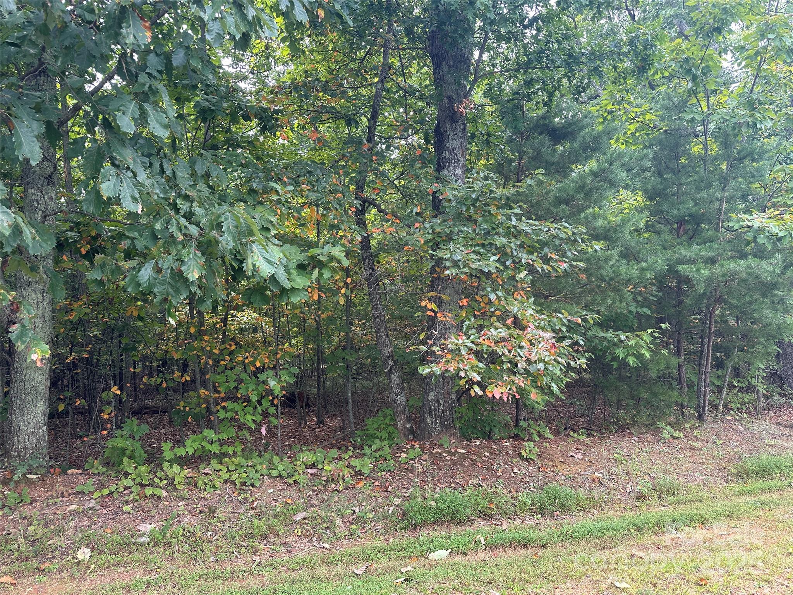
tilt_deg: +0.1
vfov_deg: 56.8
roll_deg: +3.4
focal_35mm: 24
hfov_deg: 71.6
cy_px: 298
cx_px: 396
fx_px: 550
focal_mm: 6.86
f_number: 1.78
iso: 80
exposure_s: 1/366
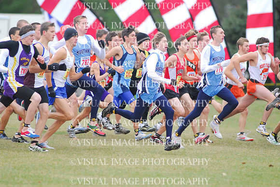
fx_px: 3503
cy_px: 94
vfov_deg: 3.1
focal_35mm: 450
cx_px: 140
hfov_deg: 4.6
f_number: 4
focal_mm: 300
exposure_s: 1/640
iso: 800
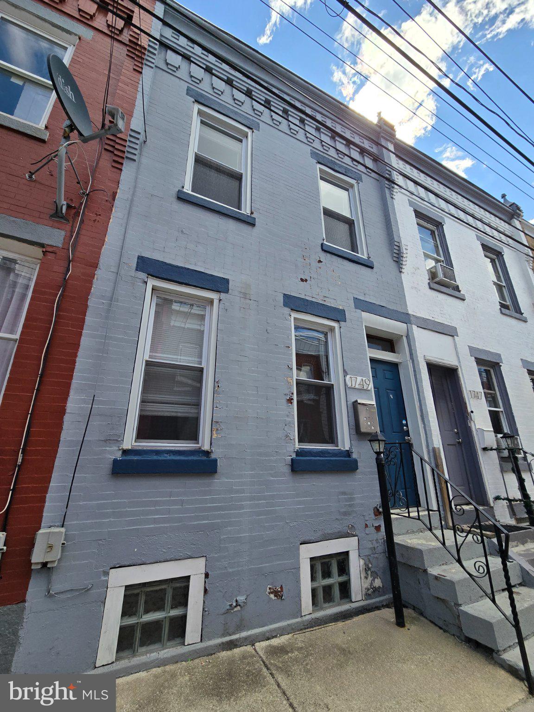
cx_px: 267
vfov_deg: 106.2
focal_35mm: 13
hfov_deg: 89.9
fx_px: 267
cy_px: 356
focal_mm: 2.2
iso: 64
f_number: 2.2
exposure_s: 1/2000
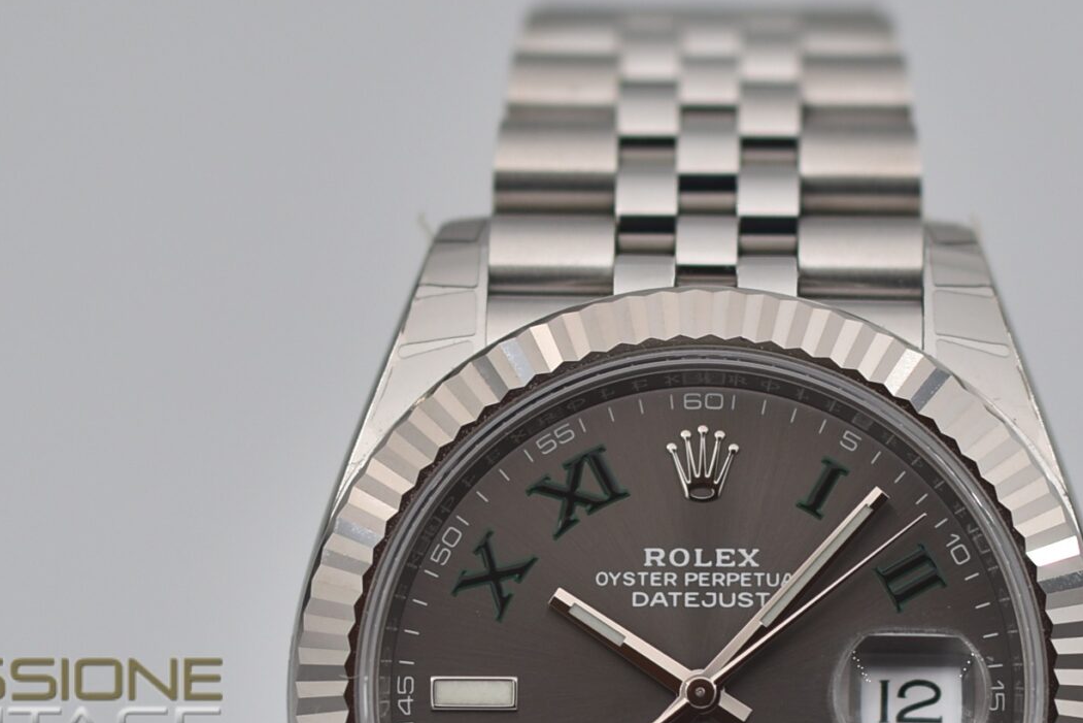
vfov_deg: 4.2
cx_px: 772
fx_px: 9898
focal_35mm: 329
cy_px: 707
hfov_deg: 6.3
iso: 100
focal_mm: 90
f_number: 3.3
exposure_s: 1/125
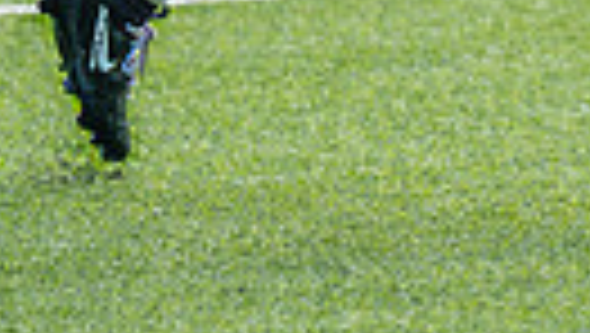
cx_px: 886
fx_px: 14470
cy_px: -408
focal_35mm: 924
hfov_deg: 2.3
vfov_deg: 1.3
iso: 500
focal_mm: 139
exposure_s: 1/1600
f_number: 2.8
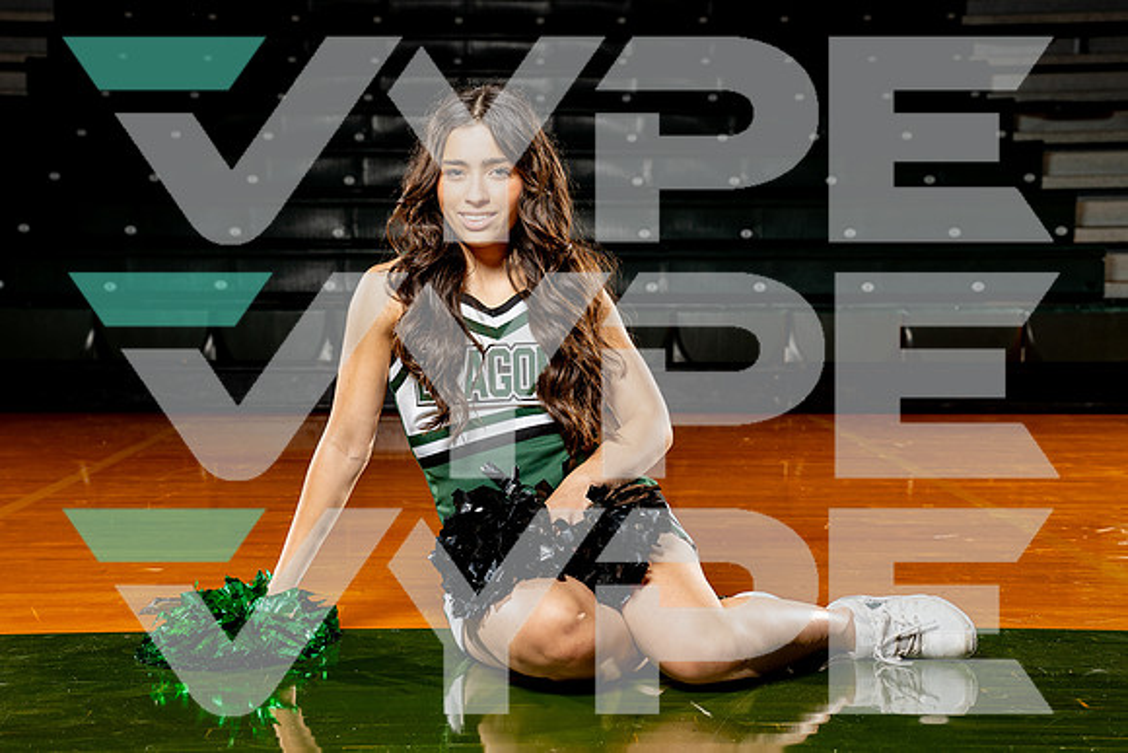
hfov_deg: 30.1
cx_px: 535
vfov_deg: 20.3
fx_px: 2097
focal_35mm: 67
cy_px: 386
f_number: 5.6
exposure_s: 1/250
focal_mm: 61
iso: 160
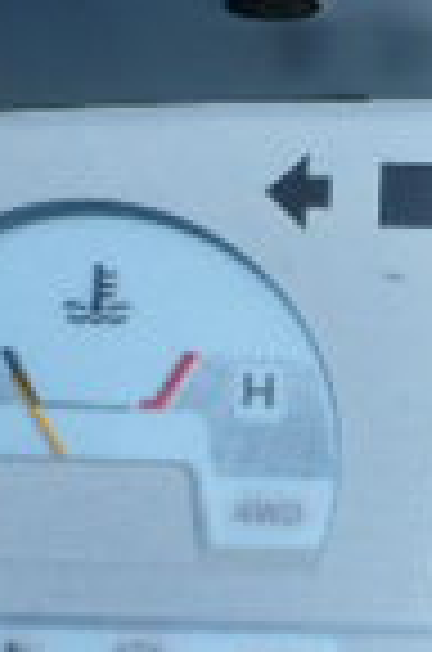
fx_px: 2912
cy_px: 634
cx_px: 878
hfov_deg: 8.1
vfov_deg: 12.6
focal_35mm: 161
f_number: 2.8
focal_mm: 5.8
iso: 100
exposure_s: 1/30
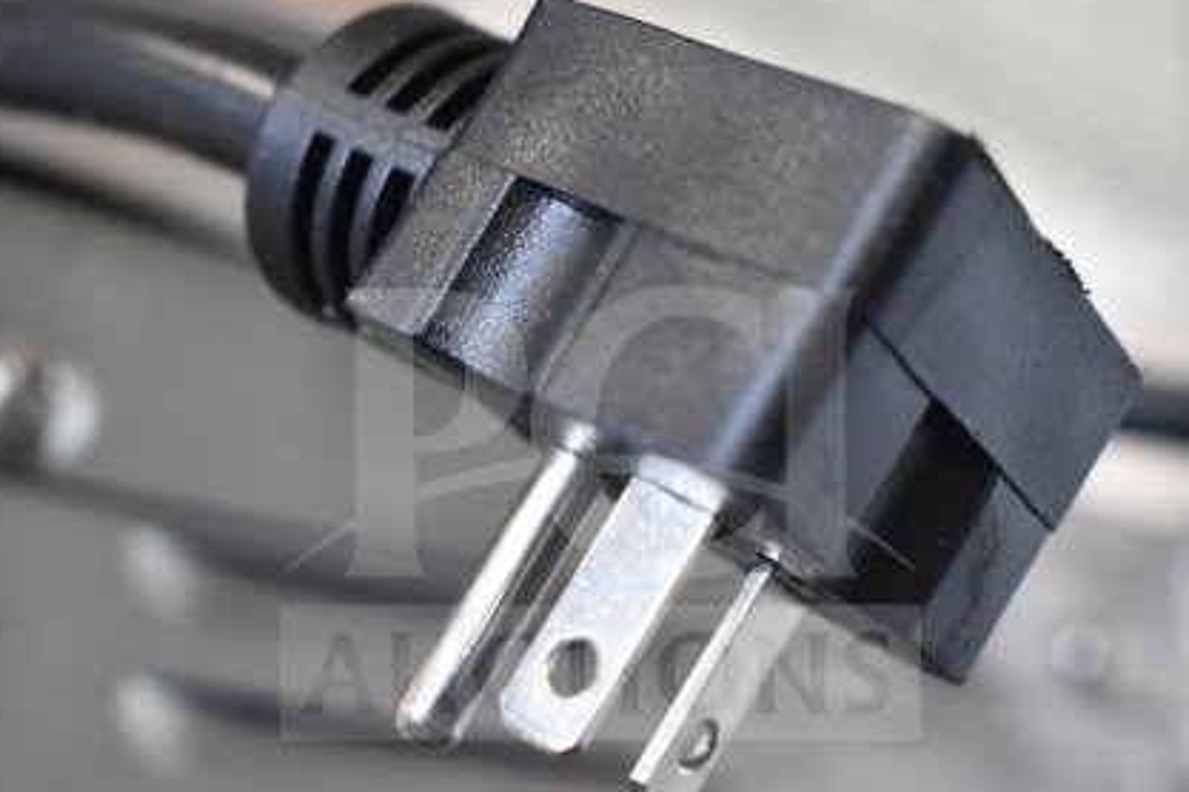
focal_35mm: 77
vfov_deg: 17.7
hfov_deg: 26.4
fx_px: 2534
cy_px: 514
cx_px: 599
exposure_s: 1/60
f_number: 4.5
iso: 2000
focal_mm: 35
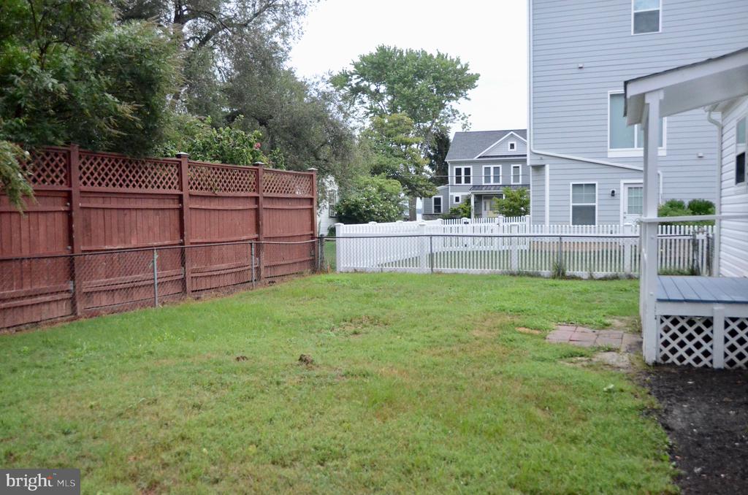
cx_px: 374
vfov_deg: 43.4
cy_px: 248
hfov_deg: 62.0
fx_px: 622
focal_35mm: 30
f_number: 3.5
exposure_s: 1/4000
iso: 6400
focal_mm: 20
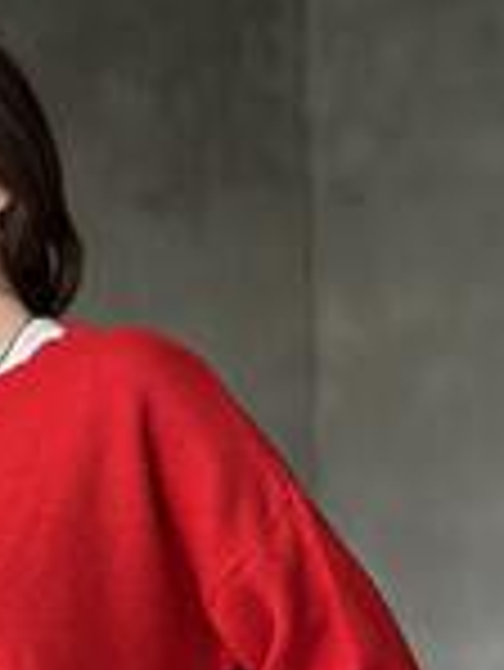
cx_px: -32
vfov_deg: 14.2
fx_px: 2656
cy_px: 666
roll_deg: +0.1
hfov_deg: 10.7
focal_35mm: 137
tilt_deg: -0.6
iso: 125
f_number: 1.78
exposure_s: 1/77
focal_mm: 6.86
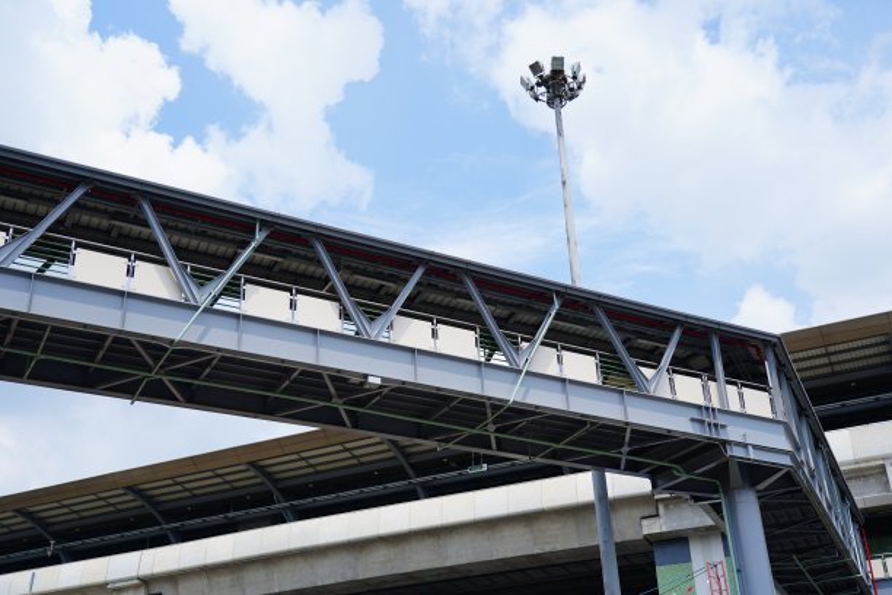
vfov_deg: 33.4
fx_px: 991
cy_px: 298
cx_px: 446
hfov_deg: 48.5
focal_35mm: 40
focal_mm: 40
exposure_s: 1/1000
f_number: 4
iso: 100
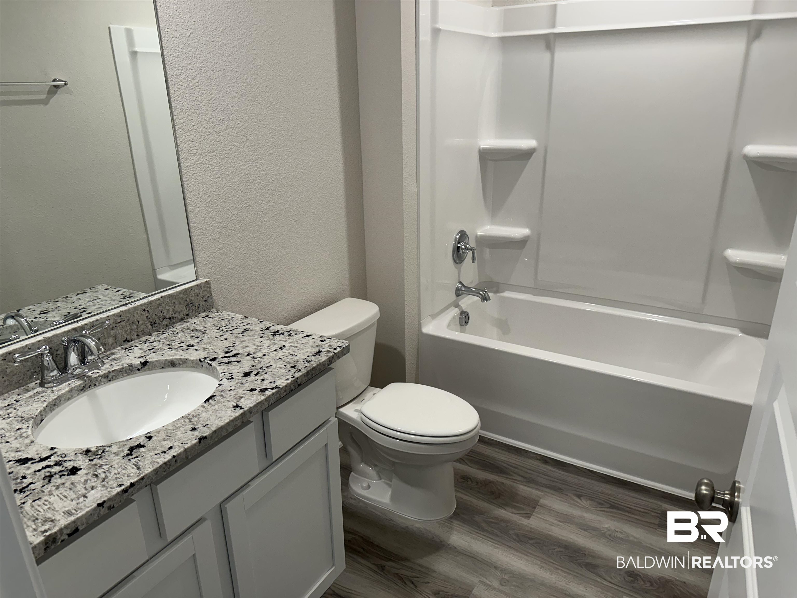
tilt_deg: -21.2
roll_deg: +1.2
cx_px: 398
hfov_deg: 71.6
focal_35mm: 24
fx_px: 553
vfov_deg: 56.8
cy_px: 299
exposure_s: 1/120
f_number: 1.78
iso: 160
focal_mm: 6.86
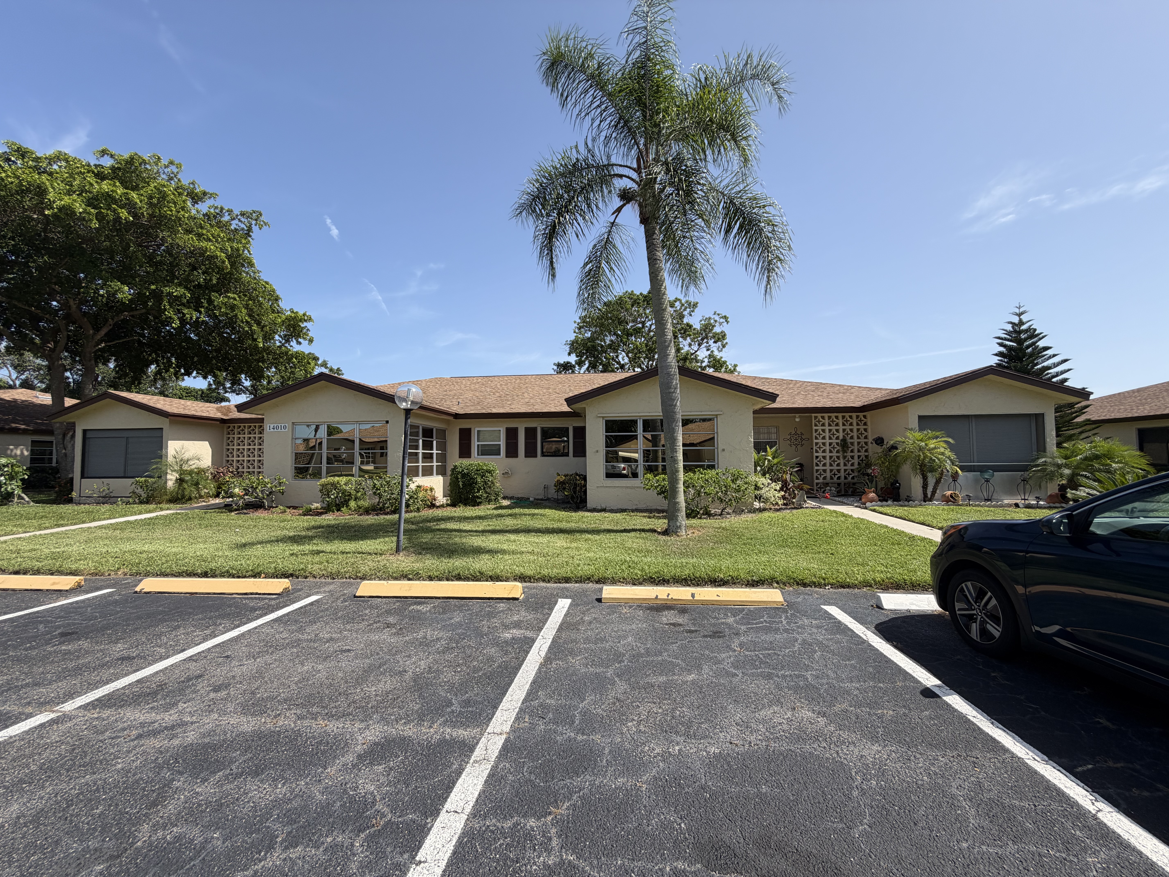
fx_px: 473
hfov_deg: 102.1
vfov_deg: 85.7
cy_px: 438
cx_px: 584
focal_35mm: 14
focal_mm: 2.22
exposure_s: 1/830
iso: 20
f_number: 2.2
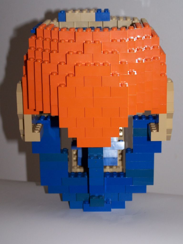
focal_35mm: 75
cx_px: 92
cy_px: 122
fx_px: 529
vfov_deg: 26.0
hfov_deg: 19.6
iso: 80
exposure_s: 1/90
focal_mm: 12.4
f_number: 3.2
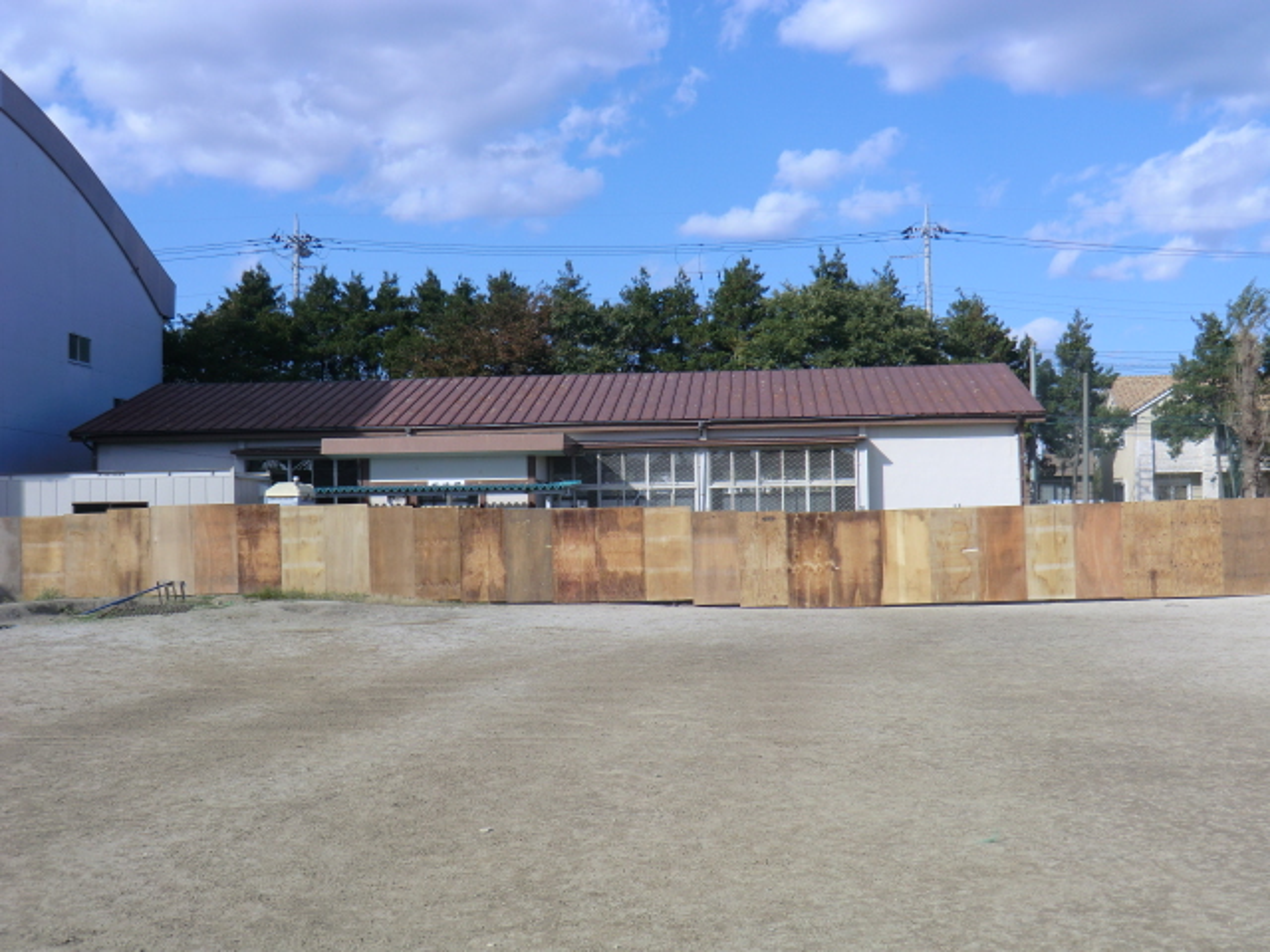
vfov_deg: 36.0
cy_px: 476
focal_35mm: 40
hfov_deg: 46.8
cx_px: 635
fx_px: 1468
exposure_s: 1/500
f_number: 3.8
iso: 64
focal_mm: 7.1
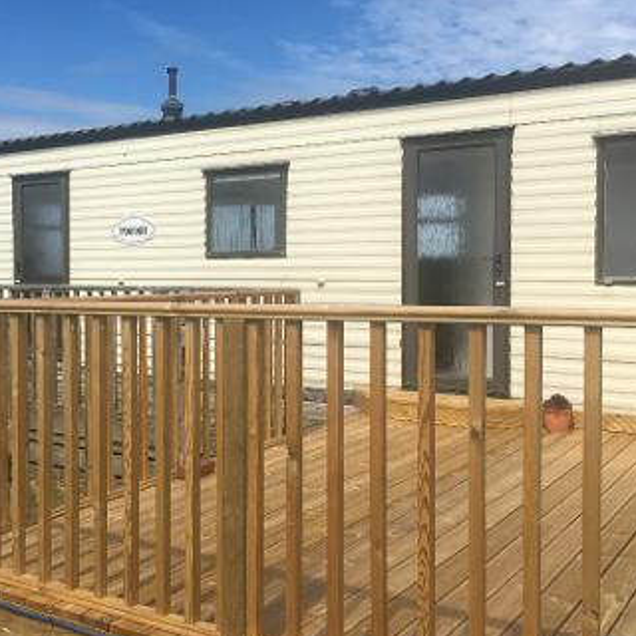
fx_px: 831
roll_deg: -0.3
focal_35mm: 40
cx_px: 252
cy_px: 291
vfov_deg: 41.8
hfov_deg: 41.7
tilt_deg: -2.0
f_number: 2.2
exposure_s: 1/2747
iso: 25
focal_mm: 4.15
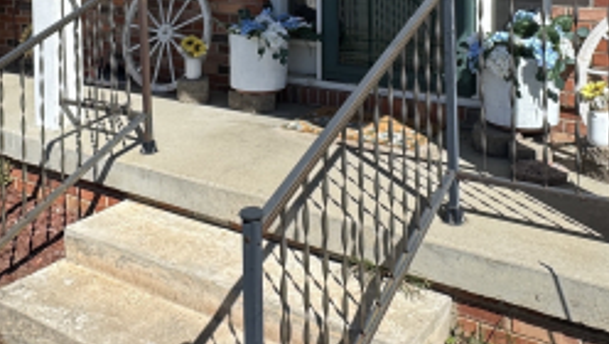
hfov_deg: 49.4
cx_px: 296
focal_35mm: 41
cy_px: -32
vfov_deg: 26.8
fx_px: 663
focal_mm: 2.22
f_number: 2.2
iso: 40
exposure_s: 1/1346
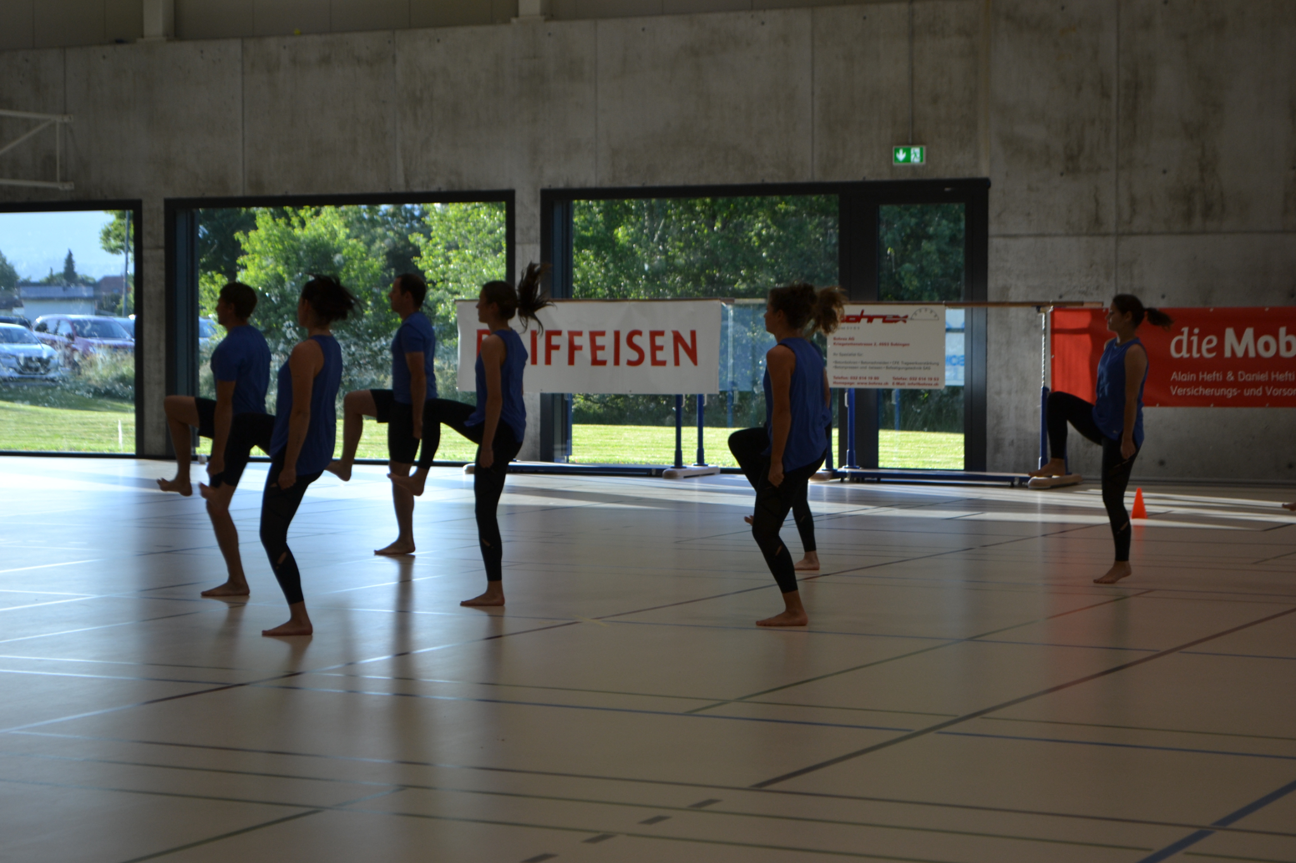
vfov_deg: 17.5
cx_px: 648
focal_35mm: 78
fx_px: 2808
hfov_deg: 26.0
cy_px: 432
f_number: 5.6
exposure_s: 1/125
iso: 220
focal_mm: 52
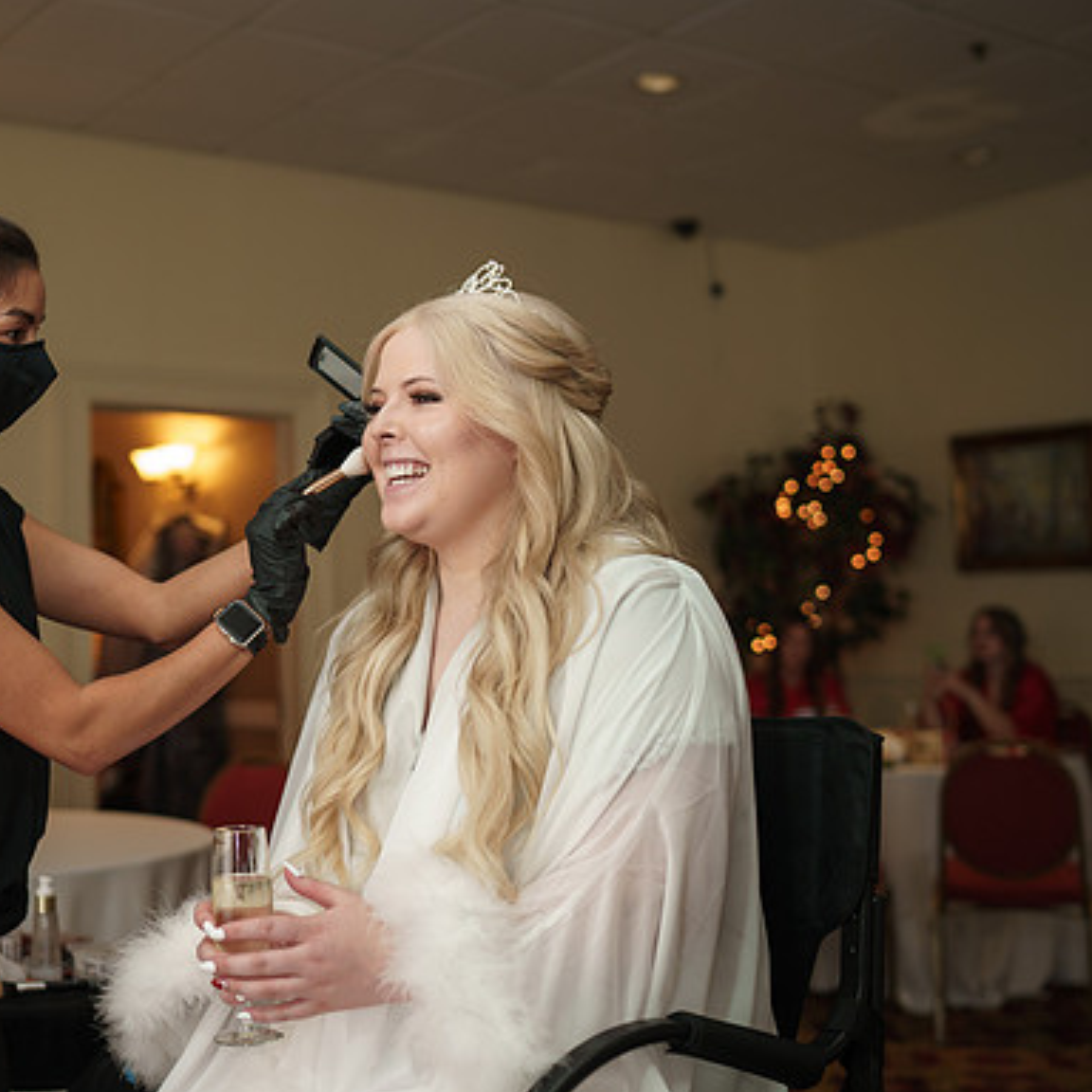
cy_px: 523
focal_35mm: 47
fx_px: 1677
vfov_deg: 36.1
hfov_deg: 35.5
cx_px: 319
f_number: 2
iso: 400
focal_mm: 35
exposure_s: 1/200
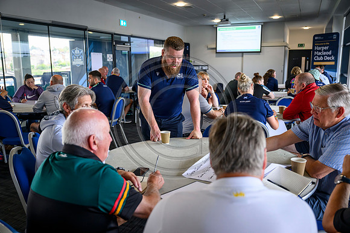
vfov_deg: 41.7
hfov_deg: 59.5
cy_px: 116
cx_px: 175
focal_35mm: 32
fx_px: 306
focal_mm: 31.5
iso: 1250
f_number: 3.2
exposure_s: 1/400
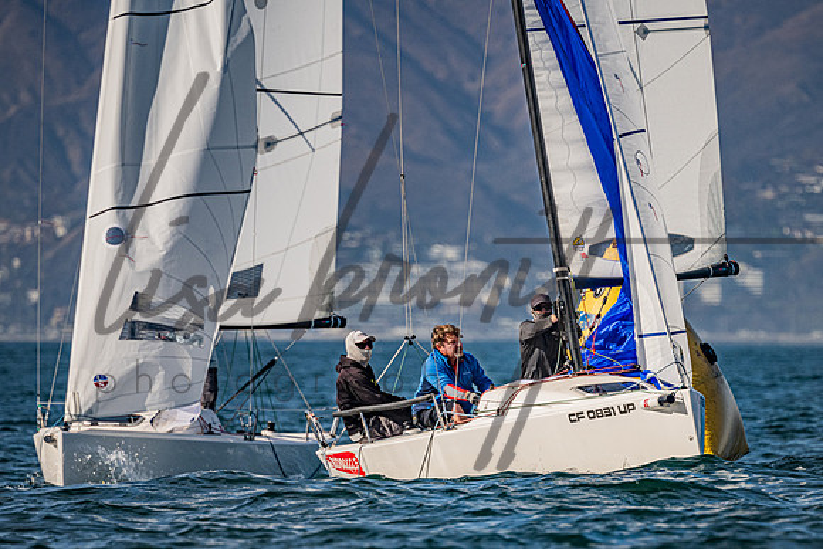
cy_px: 360
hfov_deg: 3.8
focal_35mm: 547
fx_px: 12505
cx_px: 476
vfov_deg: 2.5
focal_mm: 400
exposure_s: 1/3200
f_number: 5.6
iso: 320
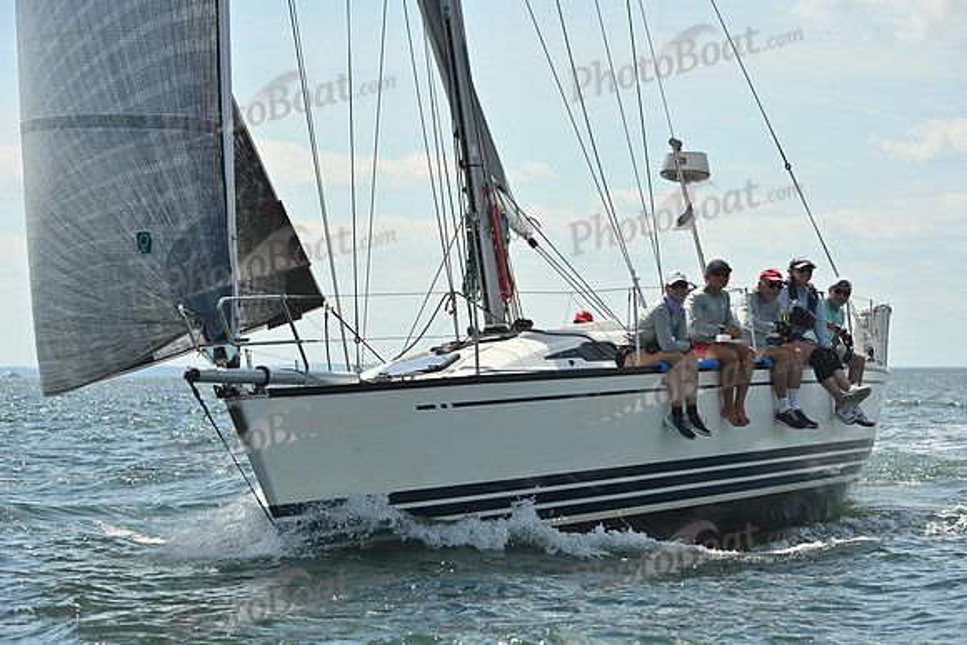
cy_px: 322
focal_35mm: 135
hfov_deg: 15.2
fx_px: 3627
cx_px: 484
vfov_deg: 10.2
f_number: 10
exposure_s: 1/1250
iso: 250
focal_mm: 135
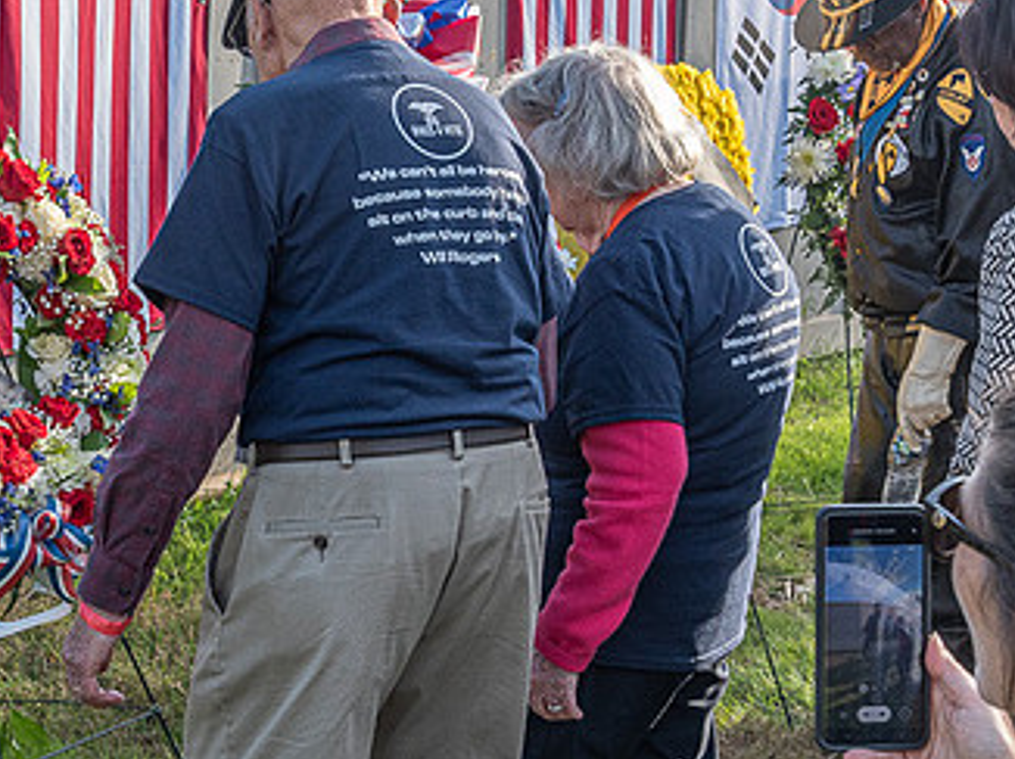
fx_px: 2608
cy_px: 313
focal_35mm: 89
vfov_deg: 16.6
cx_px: 45
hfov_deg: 21.4
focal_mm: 38
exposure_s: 1/320
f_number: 9
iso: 500
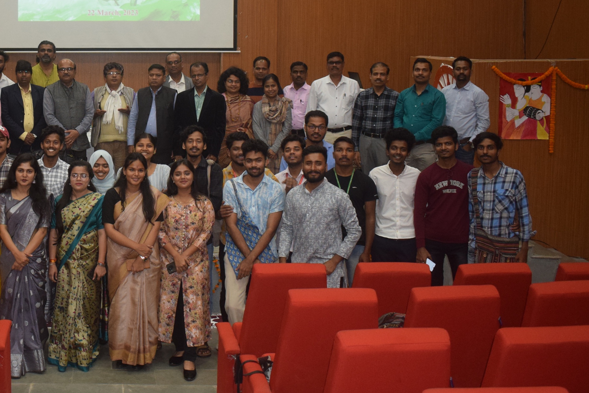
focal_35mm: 57
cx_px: 89
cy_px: 91
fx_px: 931
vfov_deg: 23.5
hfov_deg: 33.7
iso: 1000
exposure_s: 1/60
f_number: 3.8
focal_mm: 21
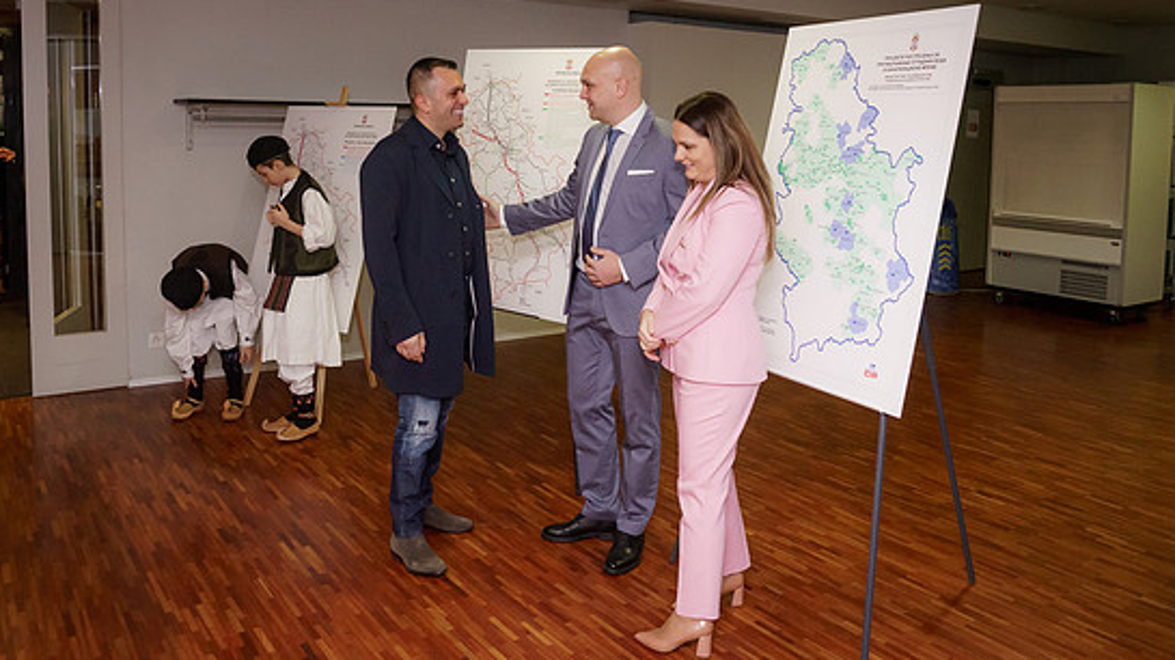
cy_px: 195
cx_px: 591
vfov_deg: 38.2
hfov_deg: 64.3
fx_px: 934
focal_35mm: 30
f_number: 4
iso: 2500
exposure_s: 1/250
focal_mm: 24
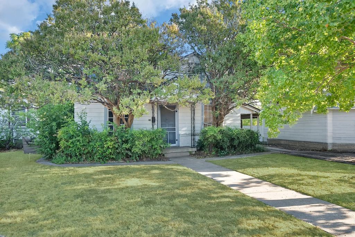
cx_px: 178
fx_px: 237
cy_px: 118
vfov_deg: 53.1
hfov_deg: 73.7
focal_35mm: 24
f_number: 9
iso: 640
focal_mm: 24
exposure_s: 1/25
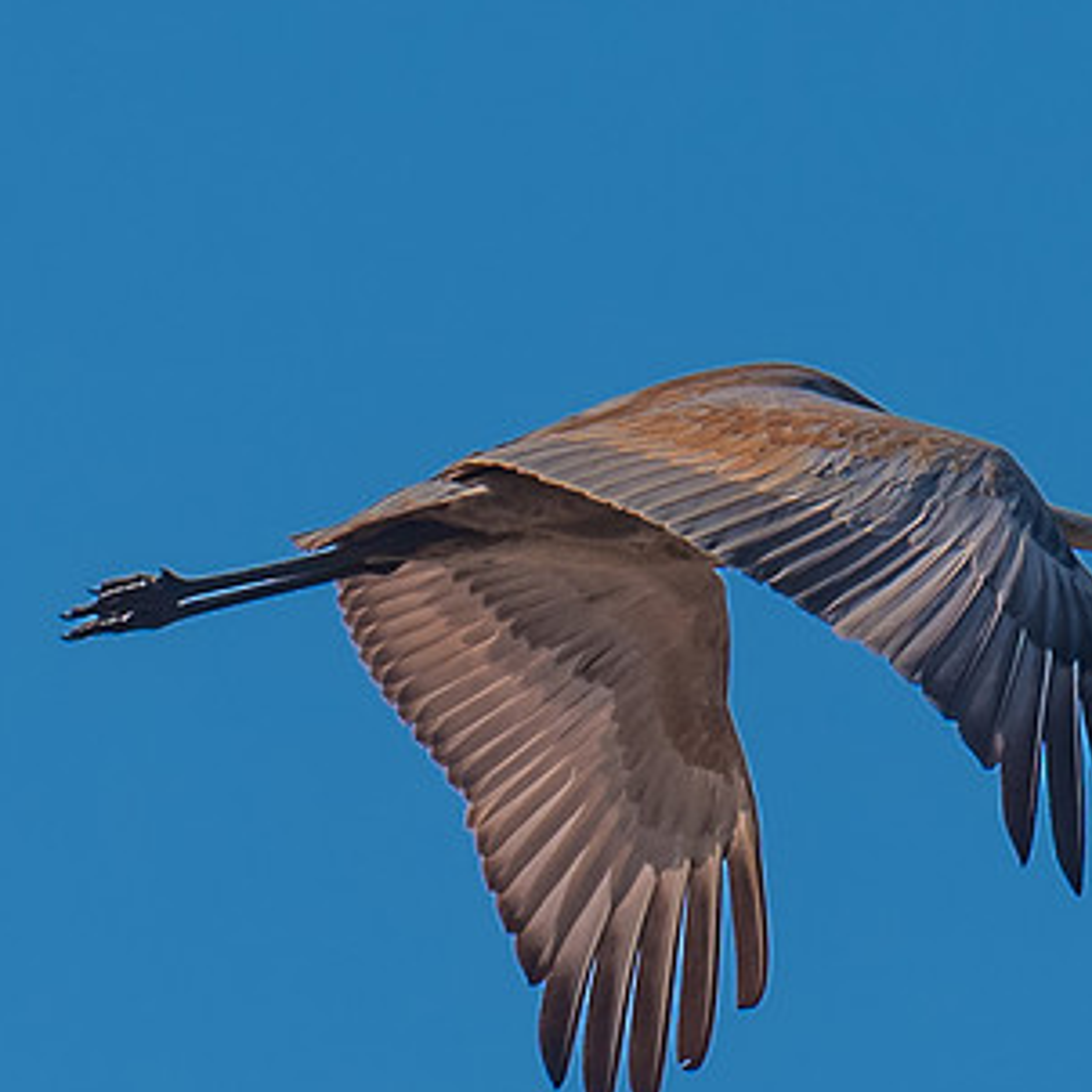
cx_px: -6
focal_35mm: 1465
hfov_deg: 1.2
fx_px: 52286
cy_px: 518
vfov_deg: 1.2
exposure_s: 1/5000
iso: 200
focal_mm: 200
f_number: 4
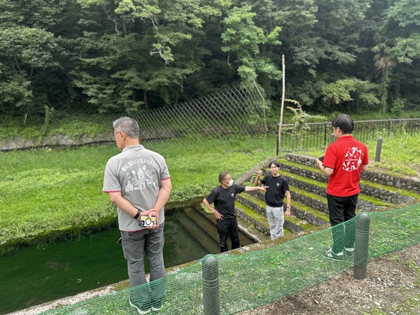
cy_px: 158
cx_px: 210
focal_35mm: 24
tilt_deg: -11.0
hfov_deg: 71.6
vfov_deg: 56.8
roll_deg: +2.0
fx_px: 291
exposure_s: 1/473
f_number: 1.78
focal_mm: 6.86
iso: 80
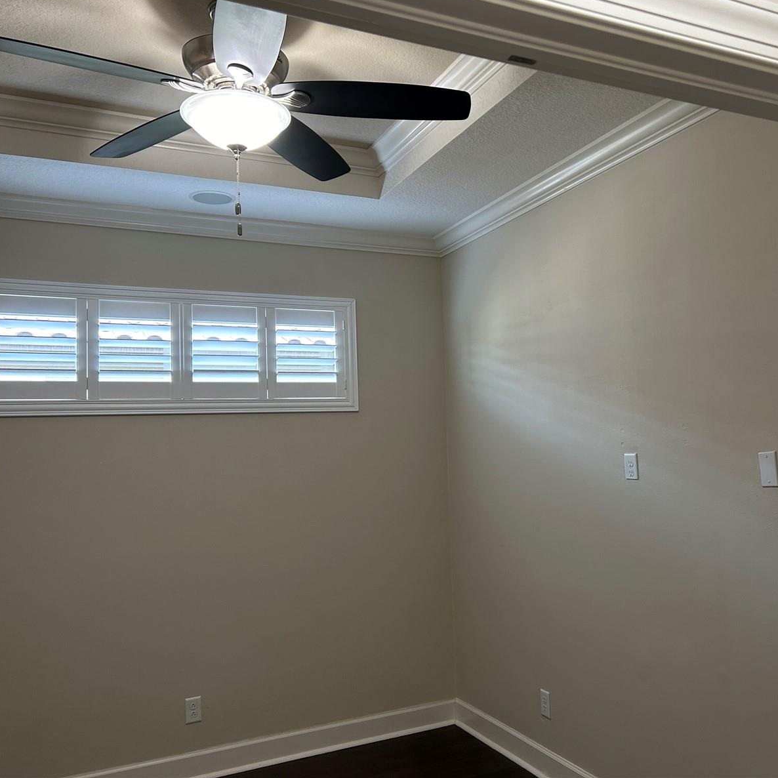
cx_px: 457
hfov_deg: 52.3
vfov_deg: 52.5
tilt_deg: +3.9
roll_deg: +2.2
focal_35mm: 31
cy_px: 385
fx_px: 788
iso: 100
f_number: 1.5
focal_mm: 5.7
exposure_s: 1/60
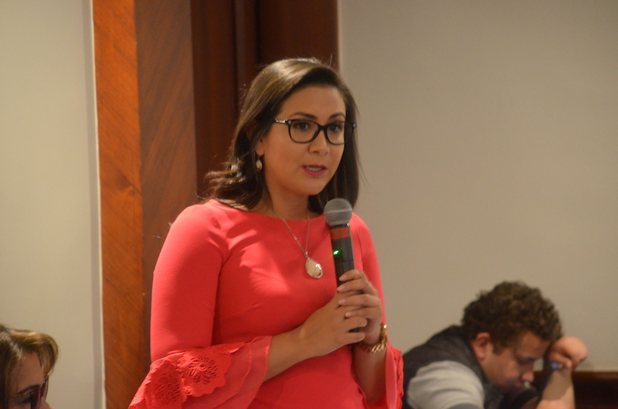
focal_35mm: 202
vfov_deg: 6.8
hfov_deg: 10.2
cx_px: 309
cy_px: 204
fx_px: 3469
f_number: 5.6
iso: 3200
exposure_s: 1/20
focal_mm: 135
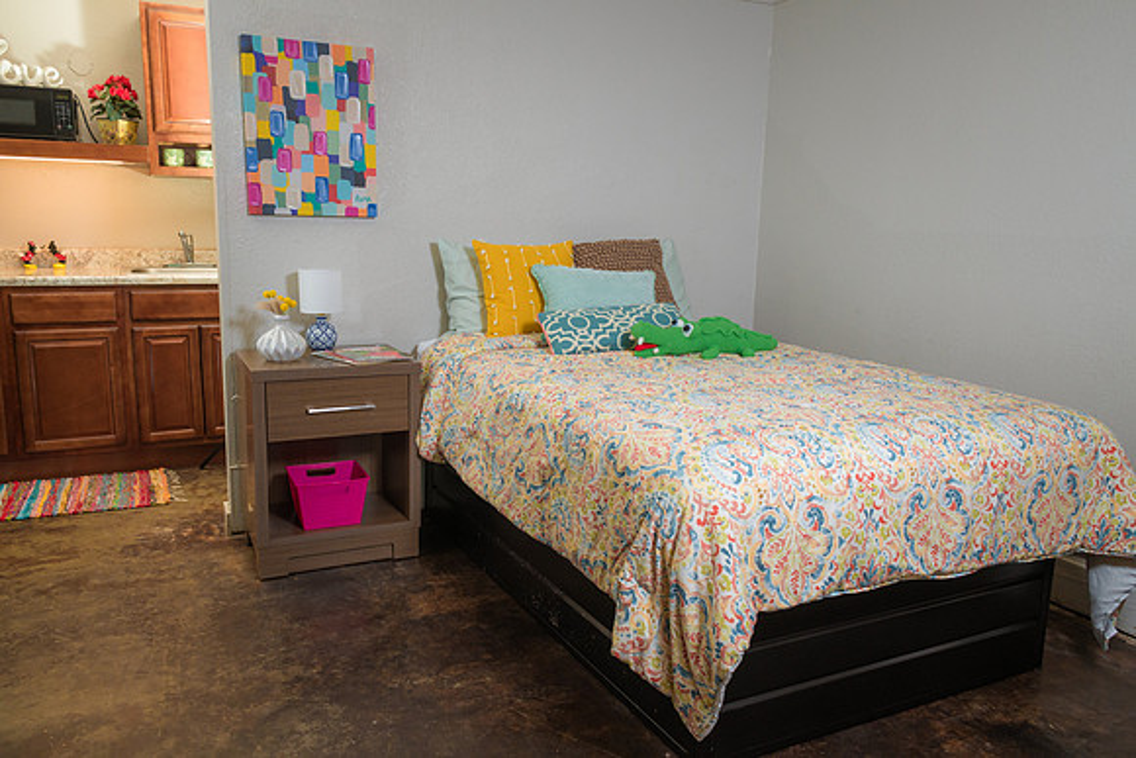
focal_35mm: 28
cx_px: 568
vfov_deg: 46.4
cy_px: 379
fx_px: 884
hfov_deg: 65.5
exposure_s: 1/160
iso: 1000
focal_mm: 28
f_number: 8
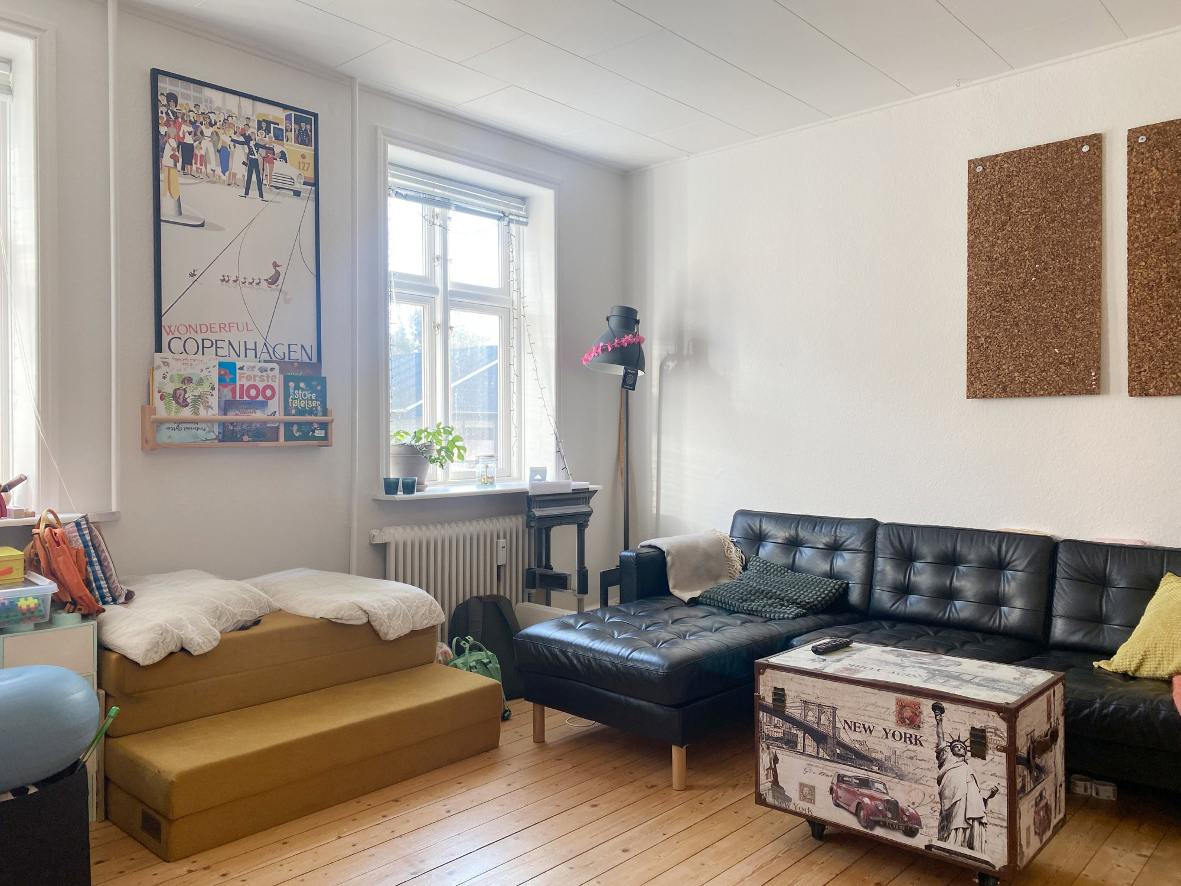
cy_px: 443
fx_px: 887
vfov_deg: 53.1
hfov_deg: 67.3
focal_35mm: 26
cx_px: 590
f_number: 1.8
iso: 80
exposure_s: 1/121
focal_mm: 4.25
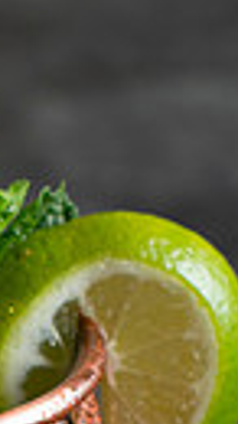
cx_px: -210
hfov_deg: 4.2
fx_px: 3190
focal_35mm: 284
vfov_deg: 7.5
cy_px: 645
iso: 250
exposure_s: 1/100
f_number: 4
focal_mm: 50
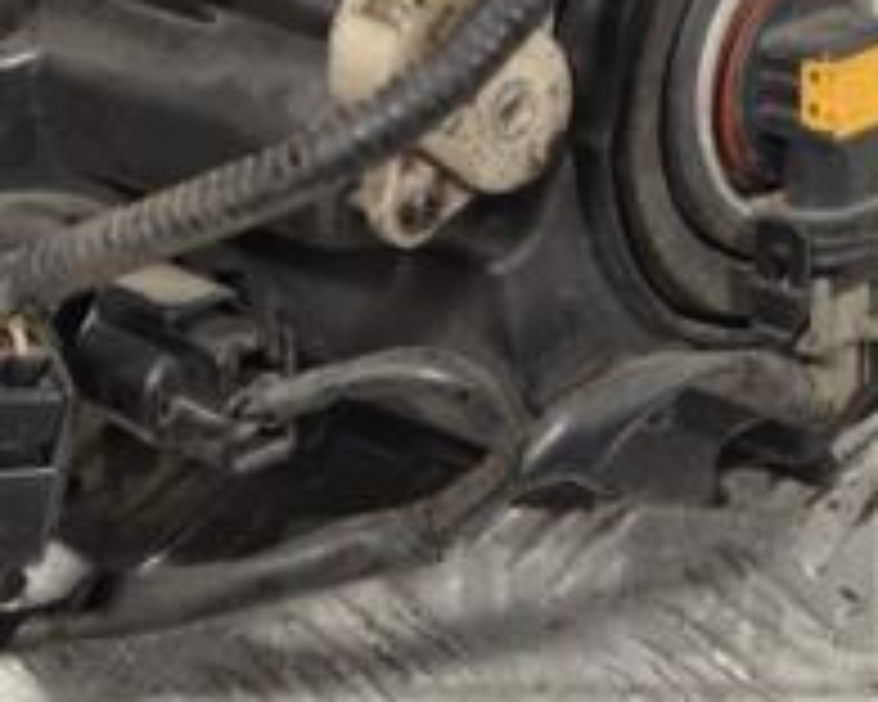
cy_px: -14
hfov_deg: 18.3
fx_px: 2702
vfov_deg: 14.6
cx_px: 198
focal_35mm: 104
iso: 400
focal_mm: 24
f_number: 5
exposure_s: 1/100
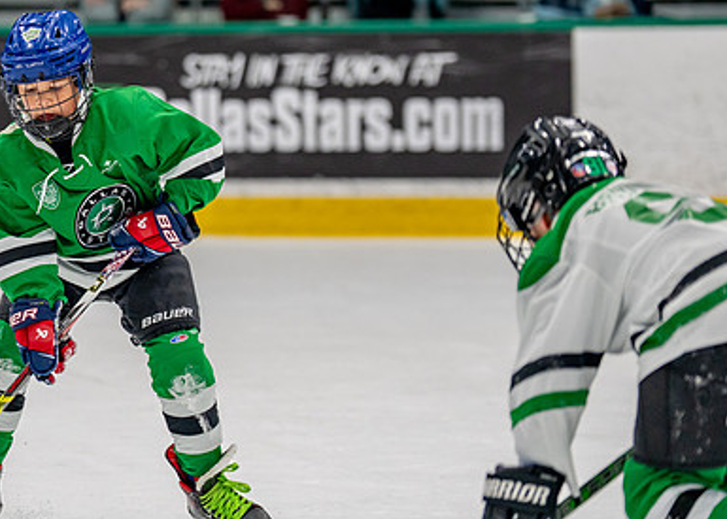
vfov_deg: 5.6
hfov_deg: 7.8
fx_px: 5306
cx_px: 84
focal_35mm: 257
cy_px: 201
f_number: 2.8
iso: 1000
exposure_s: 1/1250
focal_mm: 130
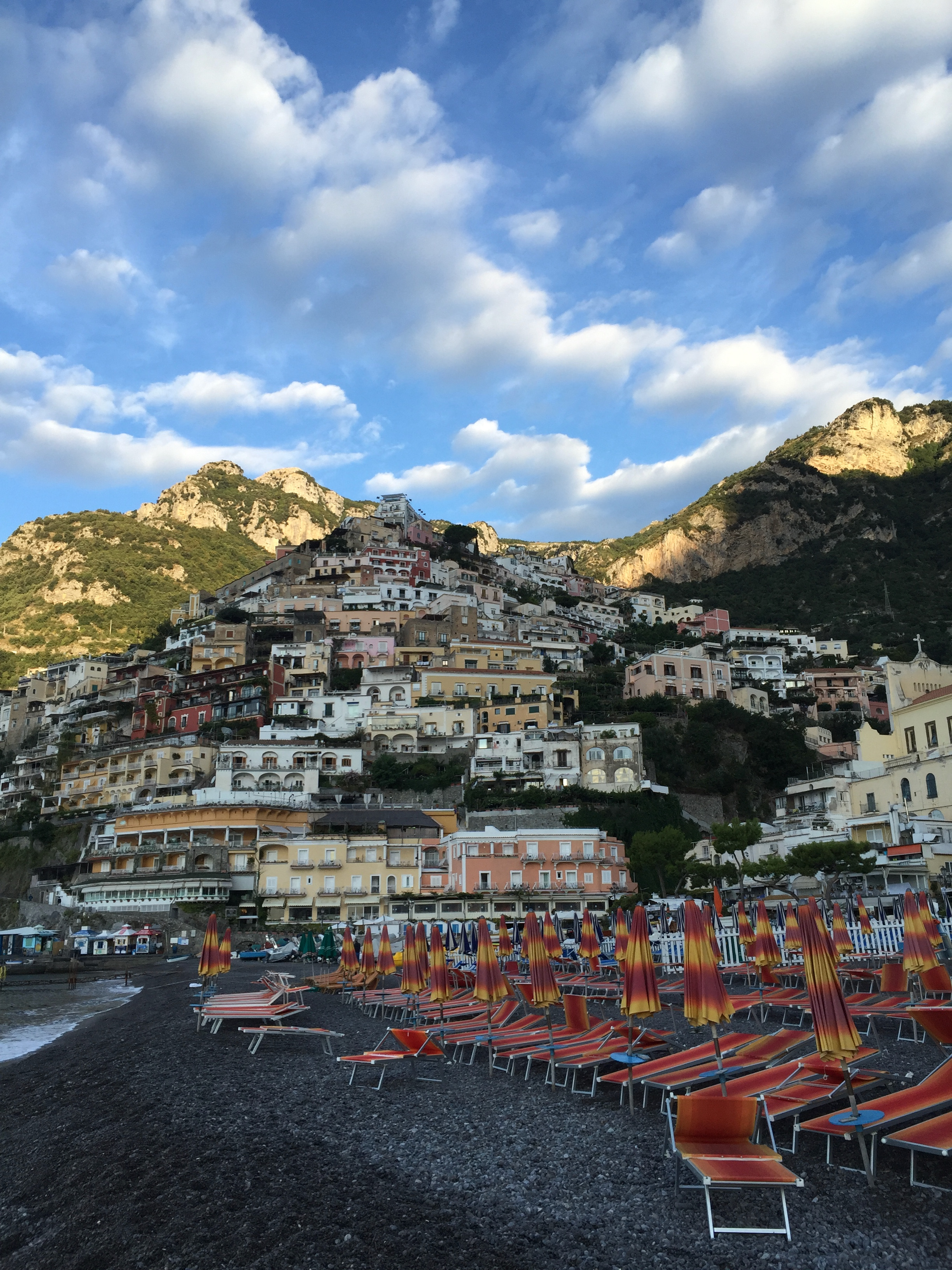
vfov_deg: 61.7
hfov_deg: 48.2
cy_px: 635
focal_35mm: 29
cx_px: 476
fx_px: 1063
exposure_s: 1/682
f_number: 2.2
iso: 32
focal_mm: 4.15
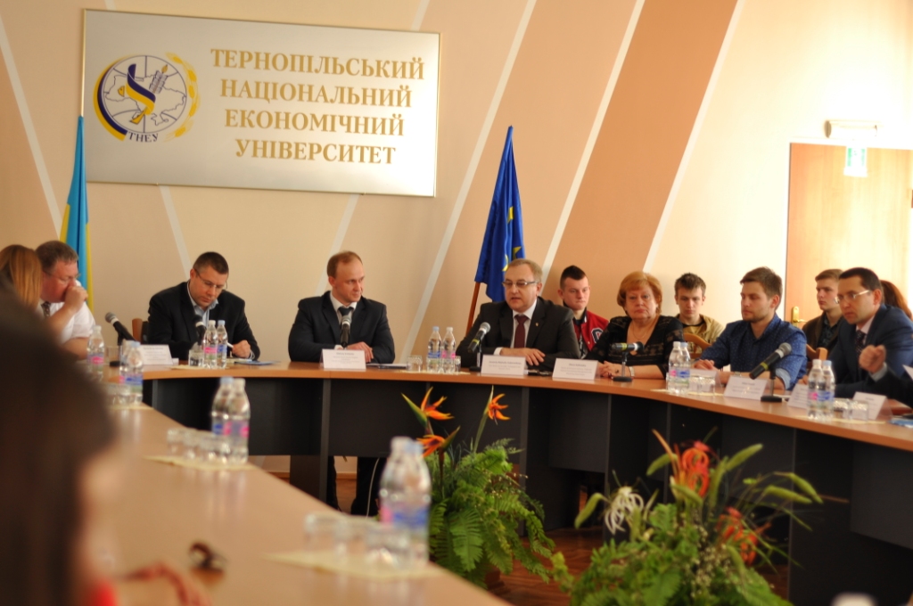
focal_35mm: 75
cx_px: 456
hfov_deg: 27.0
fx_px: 1900
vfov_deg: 18.1
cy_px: 303
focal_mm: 50
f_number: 2.2
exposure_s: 1/100
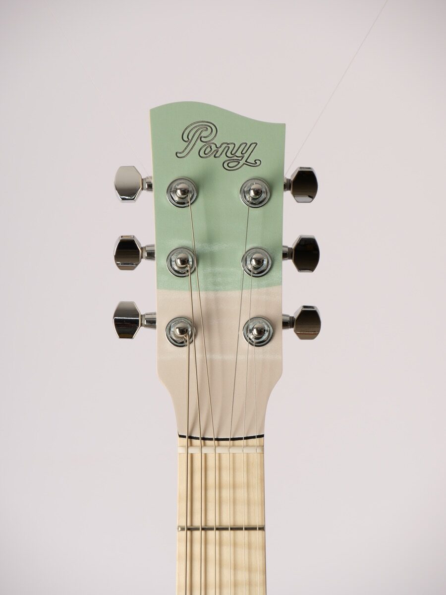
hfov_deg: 6.8
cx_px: 223
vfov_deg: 9.1
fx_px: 3745
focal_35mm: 218
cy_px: 298
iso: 200
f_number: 7.1
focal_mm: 109
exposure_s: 1/160
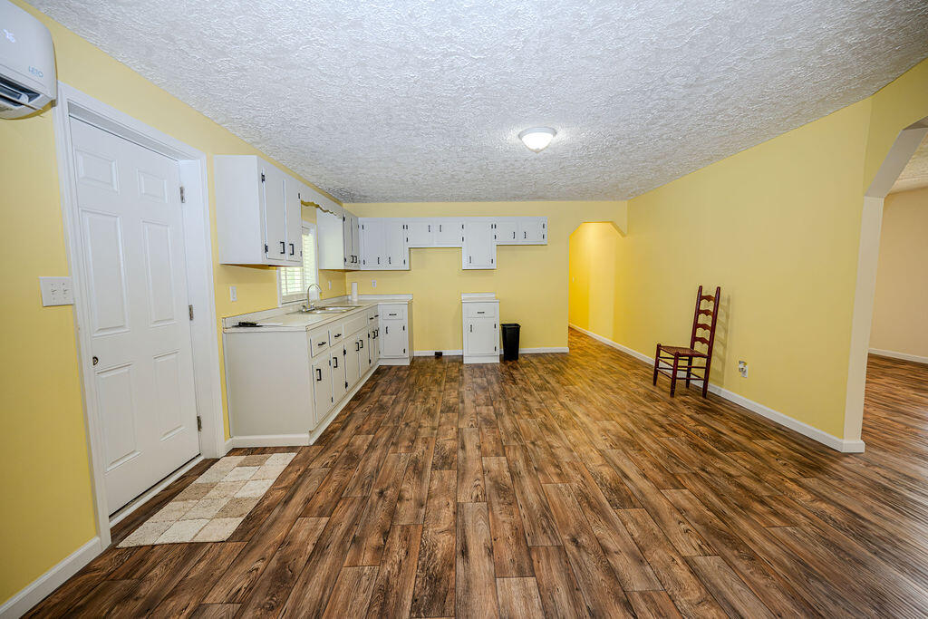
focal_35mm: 14
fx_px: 361
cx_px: 464
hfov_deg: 104.2
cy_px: 310
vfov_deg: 81.2
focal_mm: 14
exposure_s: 1/200
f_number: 4
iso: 2000
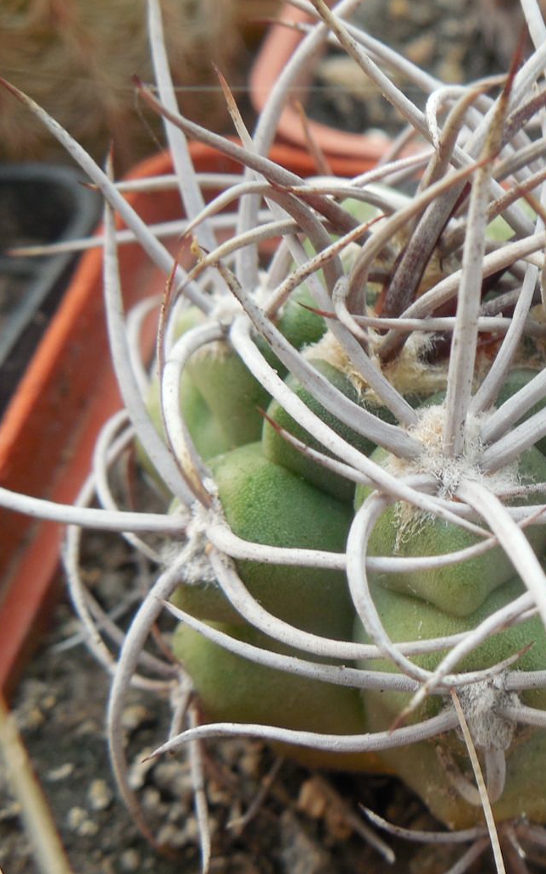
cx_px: 544
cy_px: 434
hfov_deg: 24.2
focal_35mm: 51
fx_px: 1215
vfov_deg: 39.6
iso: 125
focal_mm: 5.6
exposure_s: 1/100
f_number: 3.6
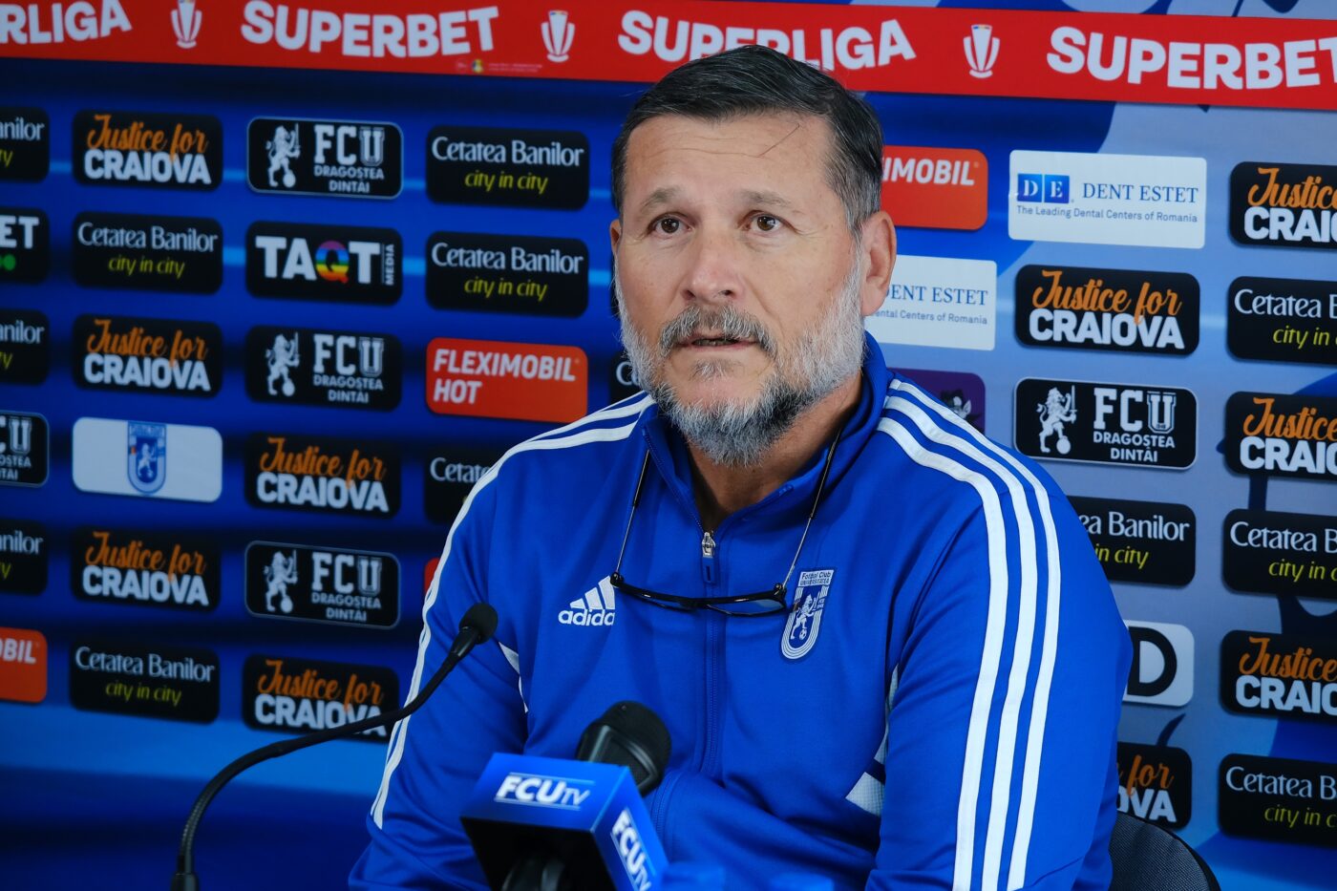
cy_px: 446
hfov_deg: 17.1
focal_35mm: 120
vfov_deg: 11.4
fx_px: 4456
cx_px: 668
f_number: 4.5
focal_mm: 80
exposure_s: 1/125
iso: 1250
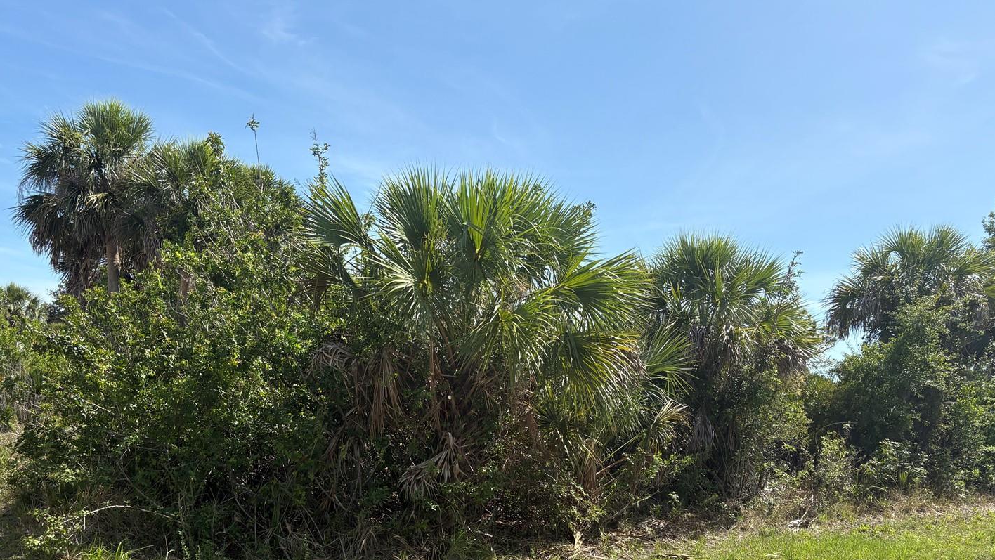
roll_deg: -1.7
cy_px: 410
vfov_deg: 36.0
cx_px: 482
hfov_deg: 61.0
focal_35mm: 32
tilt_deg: -1.3
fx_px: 844
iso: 50
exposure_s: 1/2538
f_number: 1.6
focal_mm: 5.96
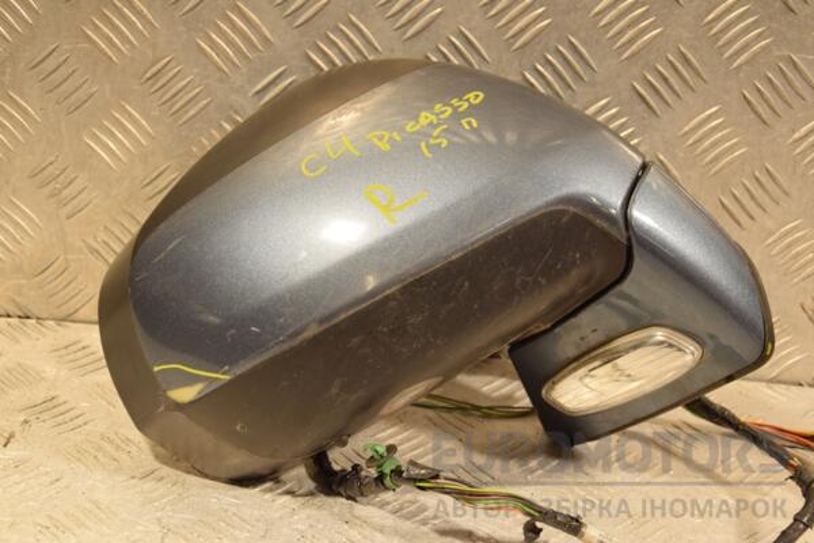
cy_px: 272
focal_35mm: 63
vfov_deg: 21.6
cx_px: 407
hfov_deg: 31.9
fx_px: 1424
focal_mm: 42
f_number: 6.3
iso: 800
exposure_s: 1/160
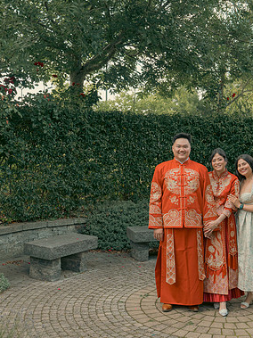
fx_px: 488
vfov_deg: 38.2
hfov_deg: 28.7
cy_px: 168
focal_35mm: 50
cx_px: 185
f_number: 5.6
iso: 500
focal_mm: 34
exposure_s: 1/160
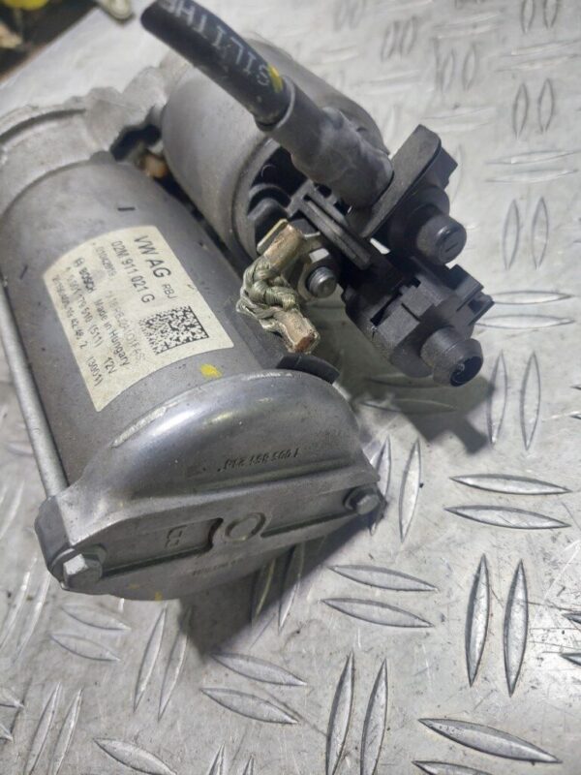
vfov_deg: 69.4
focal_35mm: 25
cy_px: 388
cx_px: 290
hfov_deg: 54.9
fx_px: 559
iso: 160
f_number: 1.8
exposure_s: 1/50
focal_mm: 5.23
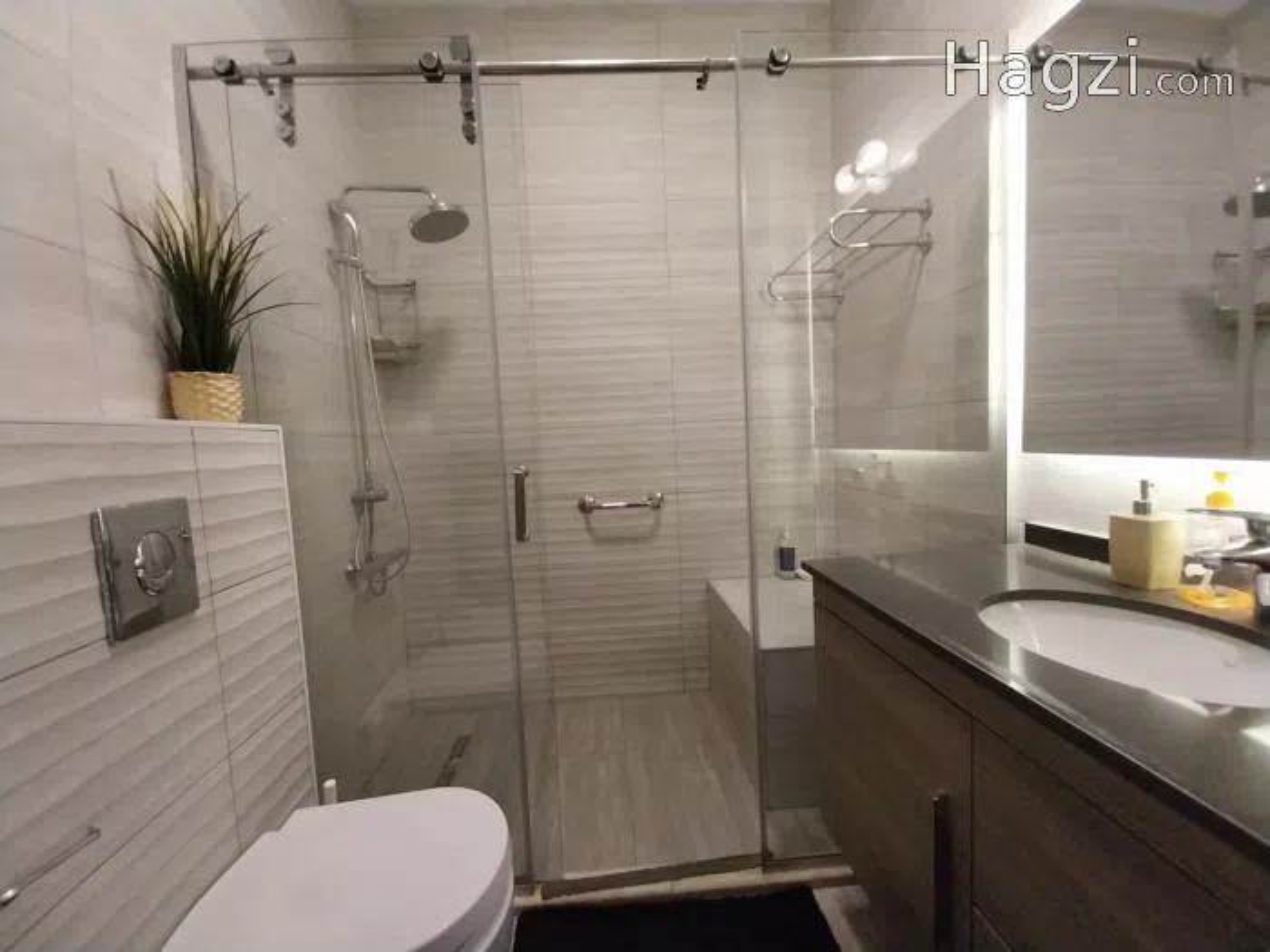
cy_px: 476
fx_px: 477
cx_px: 635
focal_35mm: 13
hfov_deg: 106.2
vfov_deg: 89.9
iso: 202
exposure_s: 1/50
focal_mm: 1.3
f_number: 2.2
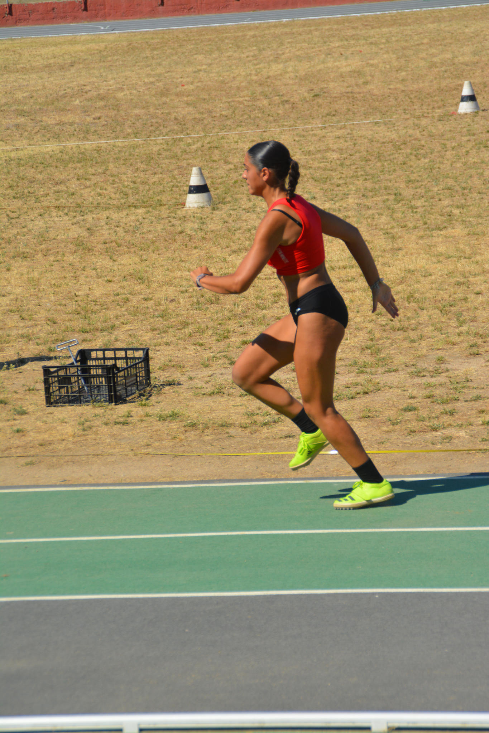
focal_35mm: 180
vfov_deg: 11.4
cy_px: 366
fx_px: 3668
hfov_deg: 7.6
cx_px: 244
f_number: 7.1
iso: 400
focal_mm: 120
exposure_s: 1/2000
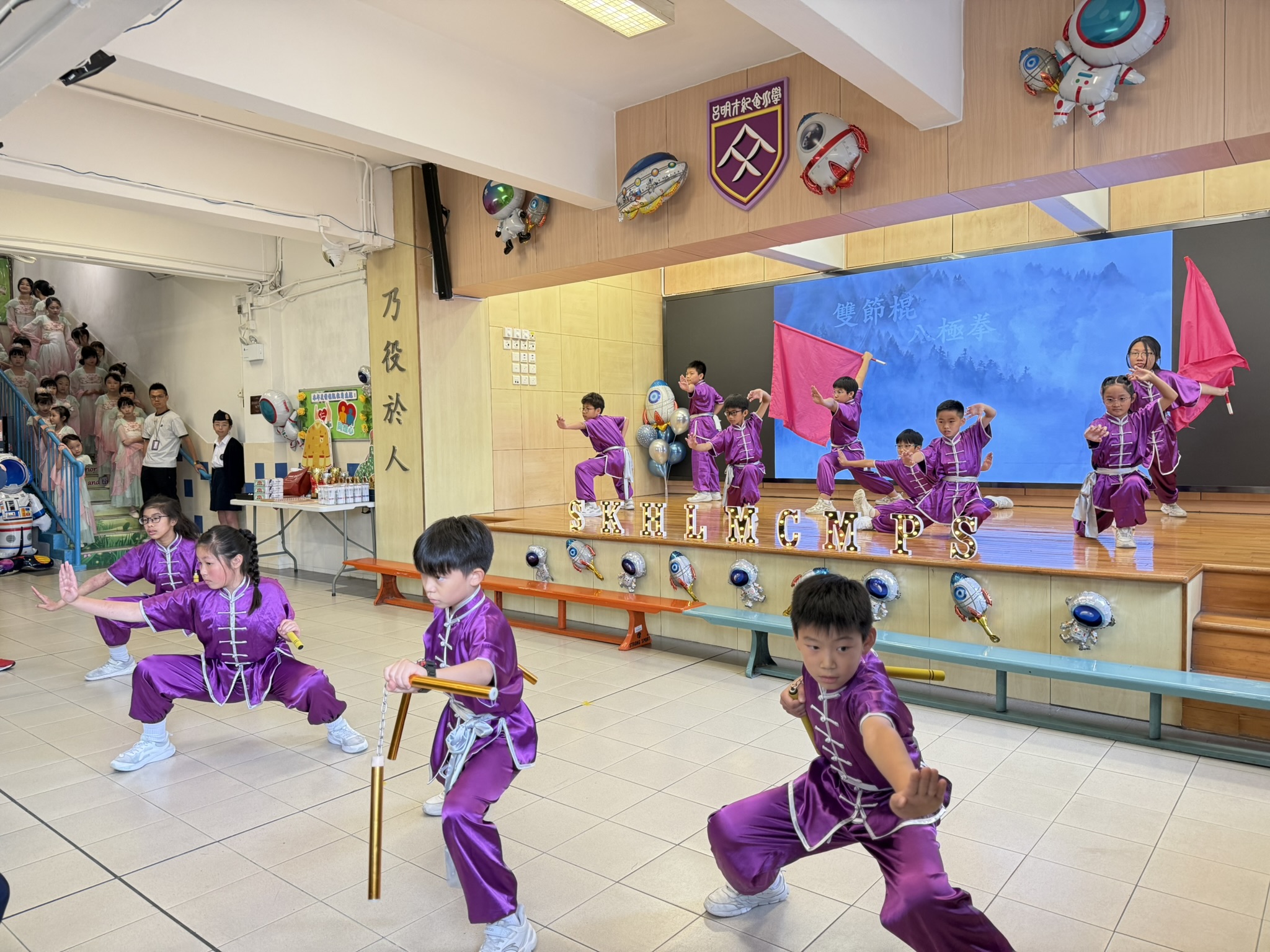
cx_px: 635
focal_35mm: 24
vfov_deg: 56.8
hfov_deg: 71.6
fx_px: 881
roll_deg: +0.3
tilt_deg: -1.6
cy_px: 476
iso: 200
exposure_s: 1/100
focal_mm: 6.76
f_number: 1.78
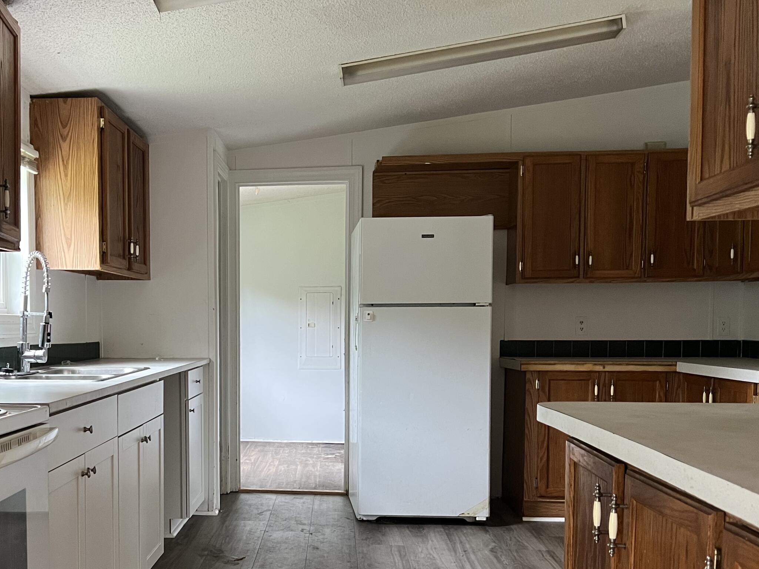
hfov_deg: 48.3
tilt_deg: -4.2
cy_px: 362
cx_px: 265
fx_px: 833
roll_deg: -0.4
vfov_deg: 37.4
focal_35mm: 38
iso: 320
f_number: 1.5
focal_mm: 5.7
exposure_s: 1/60
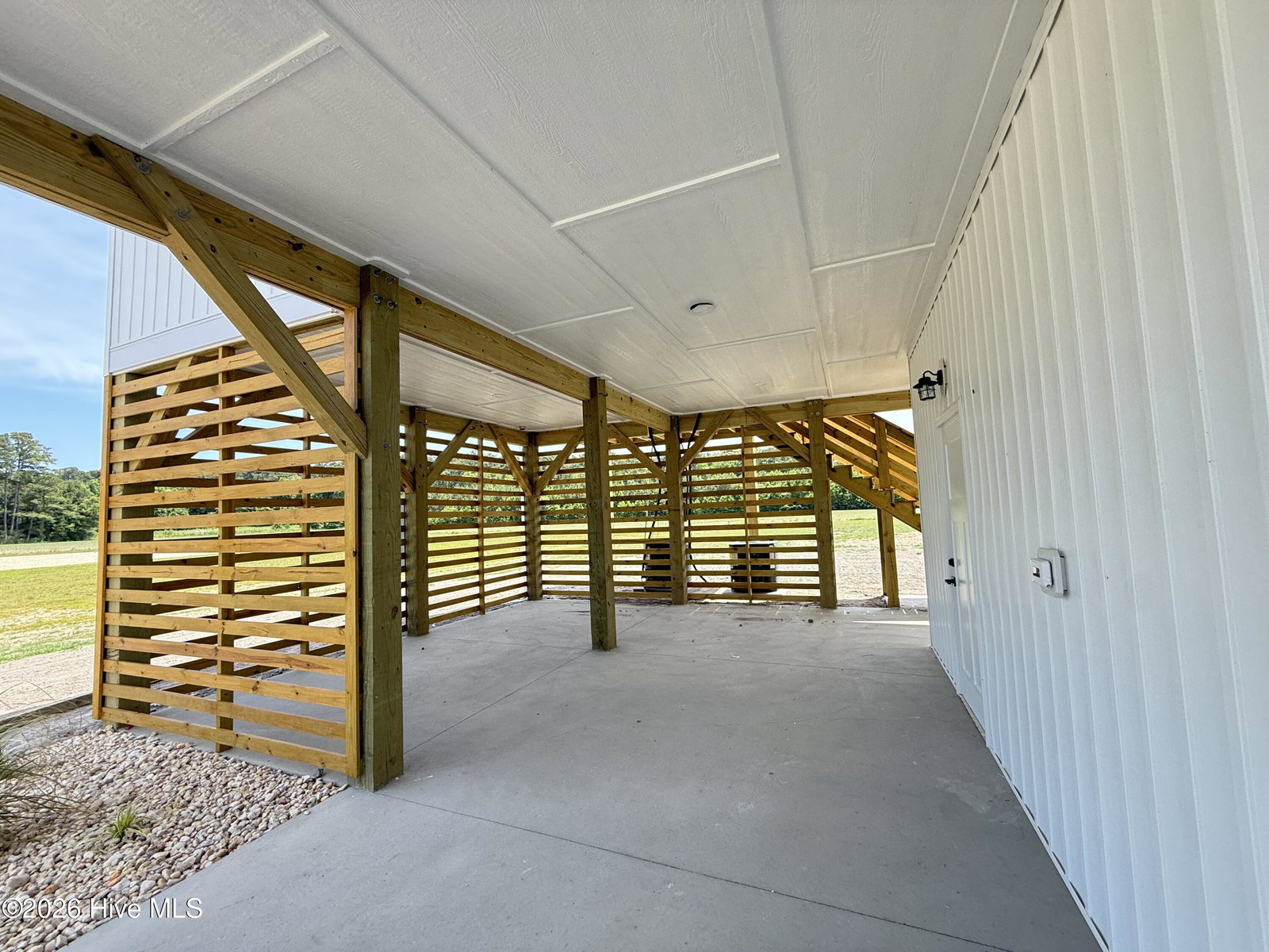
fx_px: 513
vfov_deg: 85.7
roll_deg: +2.6
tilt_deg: +4.7
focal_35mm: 14
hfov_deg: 102.1
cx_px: 634
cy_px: 476
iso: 64
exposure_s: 1/316
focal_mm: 2.22
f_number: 2.2
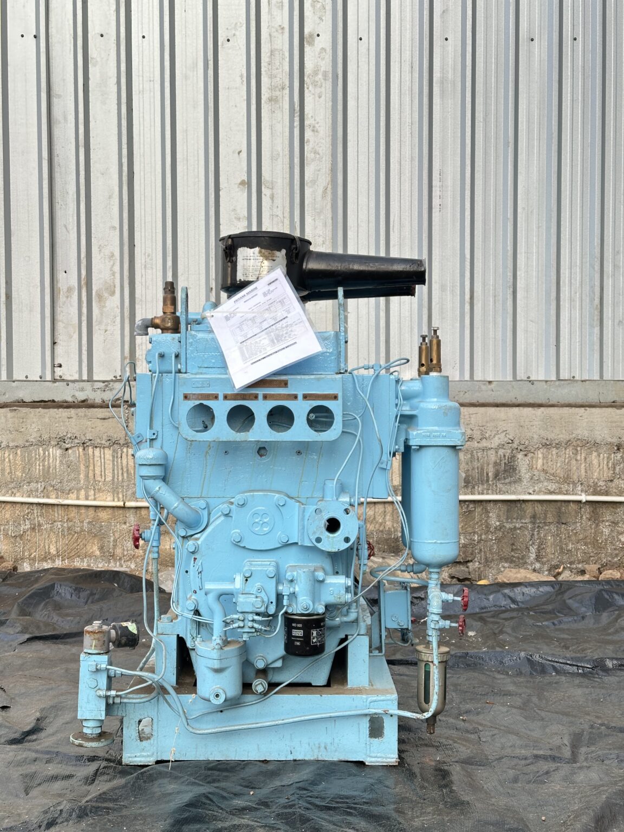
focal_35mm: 48
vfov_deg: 39.7
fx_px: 1154
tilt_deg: -0.8
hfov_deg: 30.3
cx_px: 312
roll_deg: +0.1
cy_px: 416
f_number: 1.78
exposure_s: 1/317
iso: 64
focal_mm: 6.86
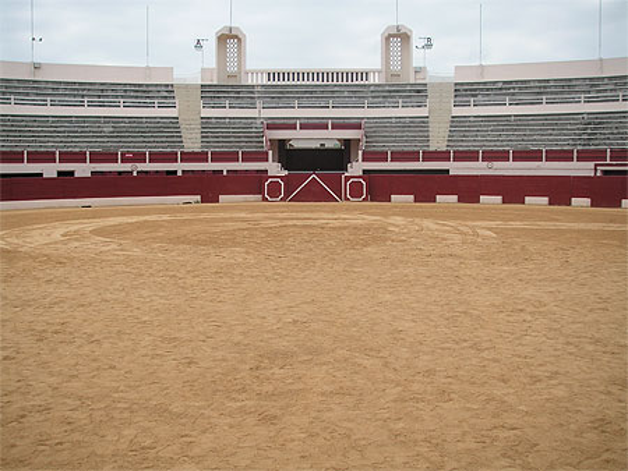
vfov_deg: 37.8
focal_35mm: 38
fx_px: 690
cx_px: 314
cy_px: 236
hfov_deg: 49.0
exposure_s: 1/350
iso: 50
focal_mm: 6.3
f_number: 3.3
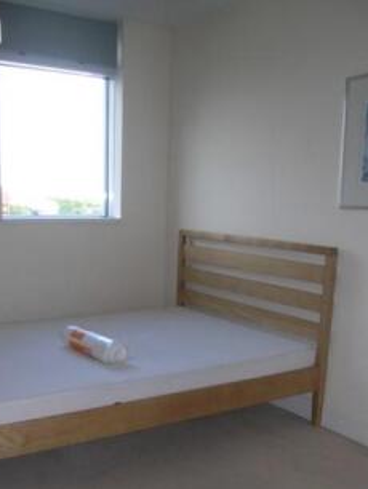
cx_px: 160
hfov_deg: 36.0
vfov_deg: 45.6
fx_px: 566
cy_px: 348
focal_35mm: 40
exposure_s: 1/60.1
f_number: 2.8
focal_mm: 5.8
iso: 50
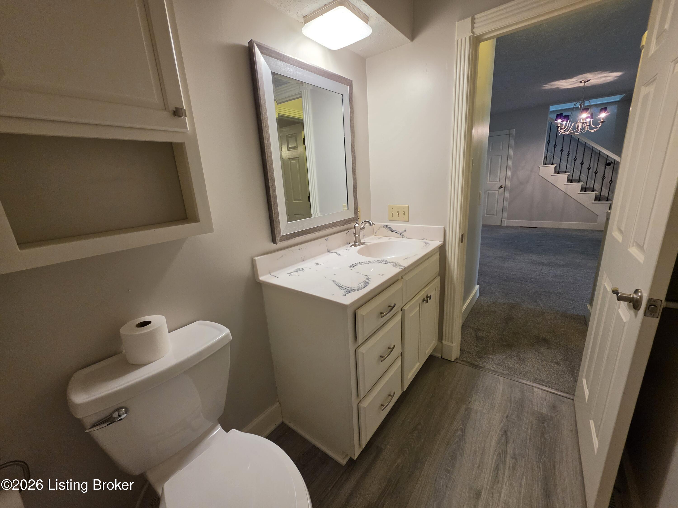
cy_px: 254
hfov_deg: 106.2
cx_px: 339
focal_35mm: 13
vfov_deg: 89.9
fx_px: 255
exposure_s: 1/120
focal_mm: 2.2
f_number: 1.9
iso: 200
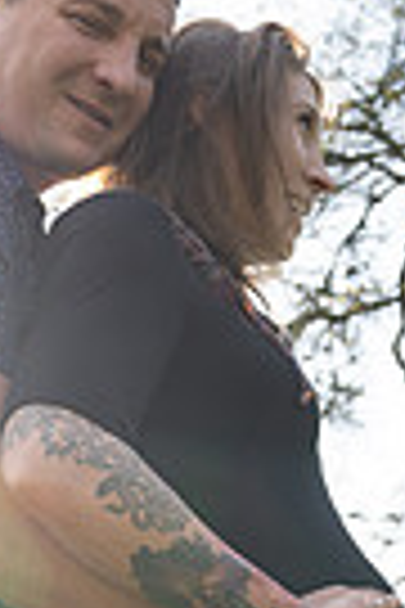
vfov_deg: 21.2
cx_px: 212
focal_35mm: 90
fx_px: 1519
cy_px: 712
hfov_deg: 15.2
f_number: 4
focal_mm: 27
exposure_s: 1/250
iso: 160
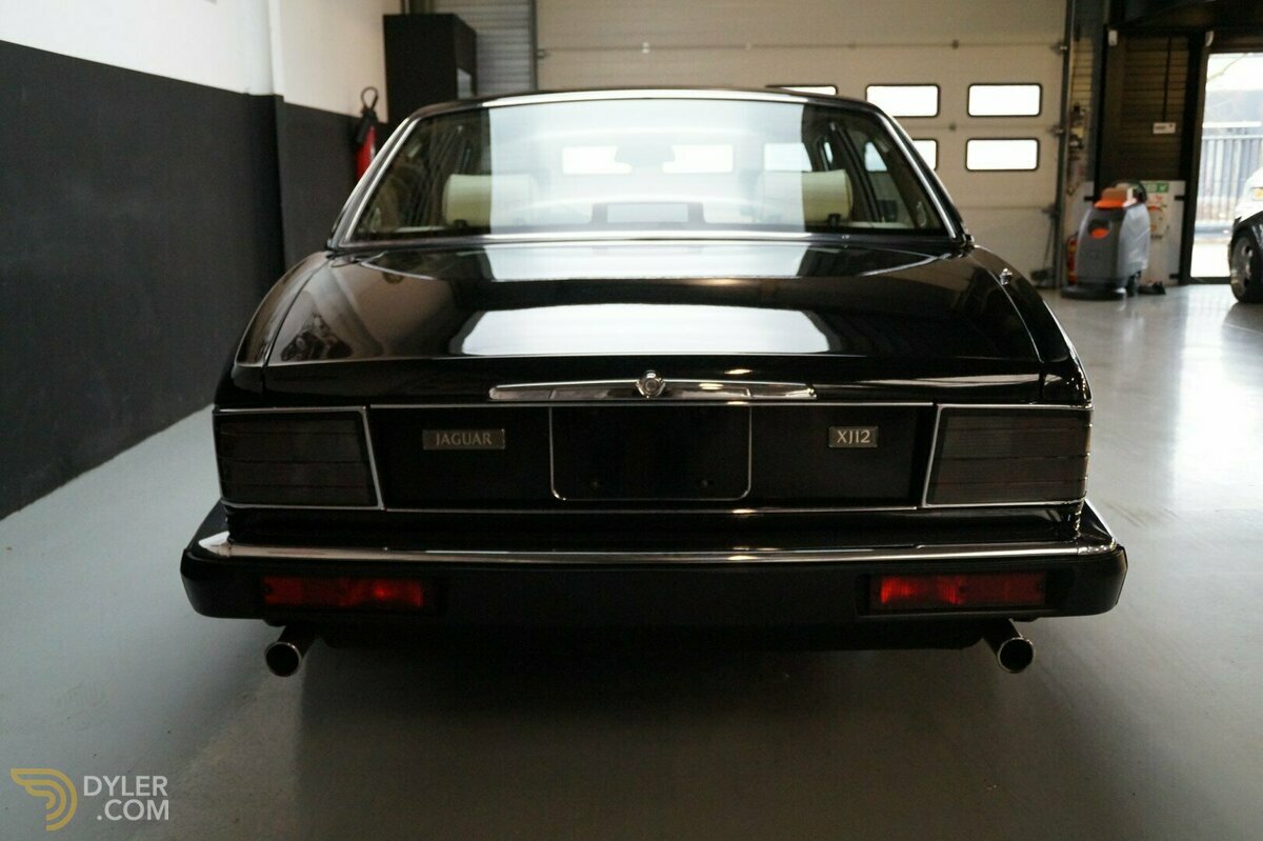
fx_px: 1157
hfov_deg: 57.2
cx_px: 632
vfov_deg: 39.9
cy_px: 420
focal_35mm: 33
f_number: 4
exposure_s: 1/160
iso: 2500
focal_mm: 22
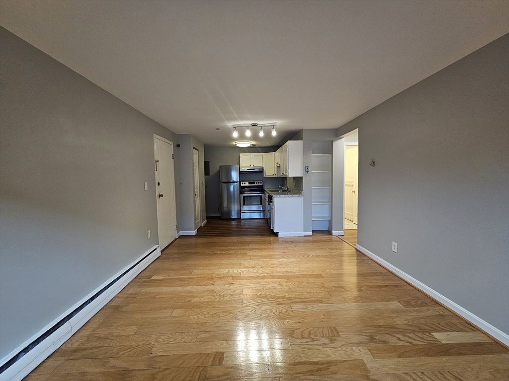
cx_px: 254
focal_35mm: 13
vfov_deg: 89.9
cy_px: 190
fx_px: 191
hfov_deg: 106.2
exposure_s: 1/60
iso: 200
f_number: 2.2
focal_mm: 2.2
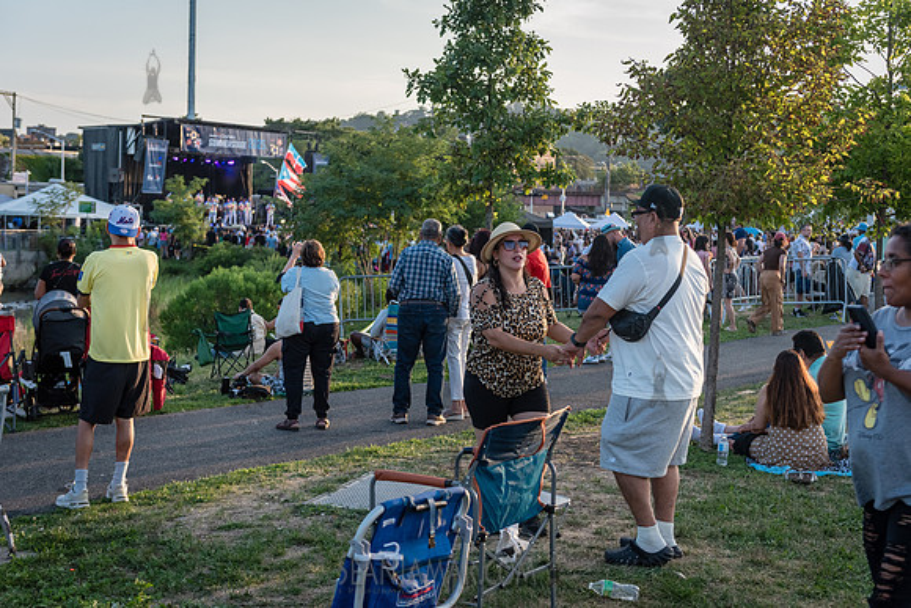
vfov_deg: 26.0
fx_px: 1316
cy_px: 304
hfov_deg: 38.2
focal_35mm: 52
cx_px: 456
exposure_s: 1/1600
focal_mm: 52
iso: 1000
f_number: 3.5
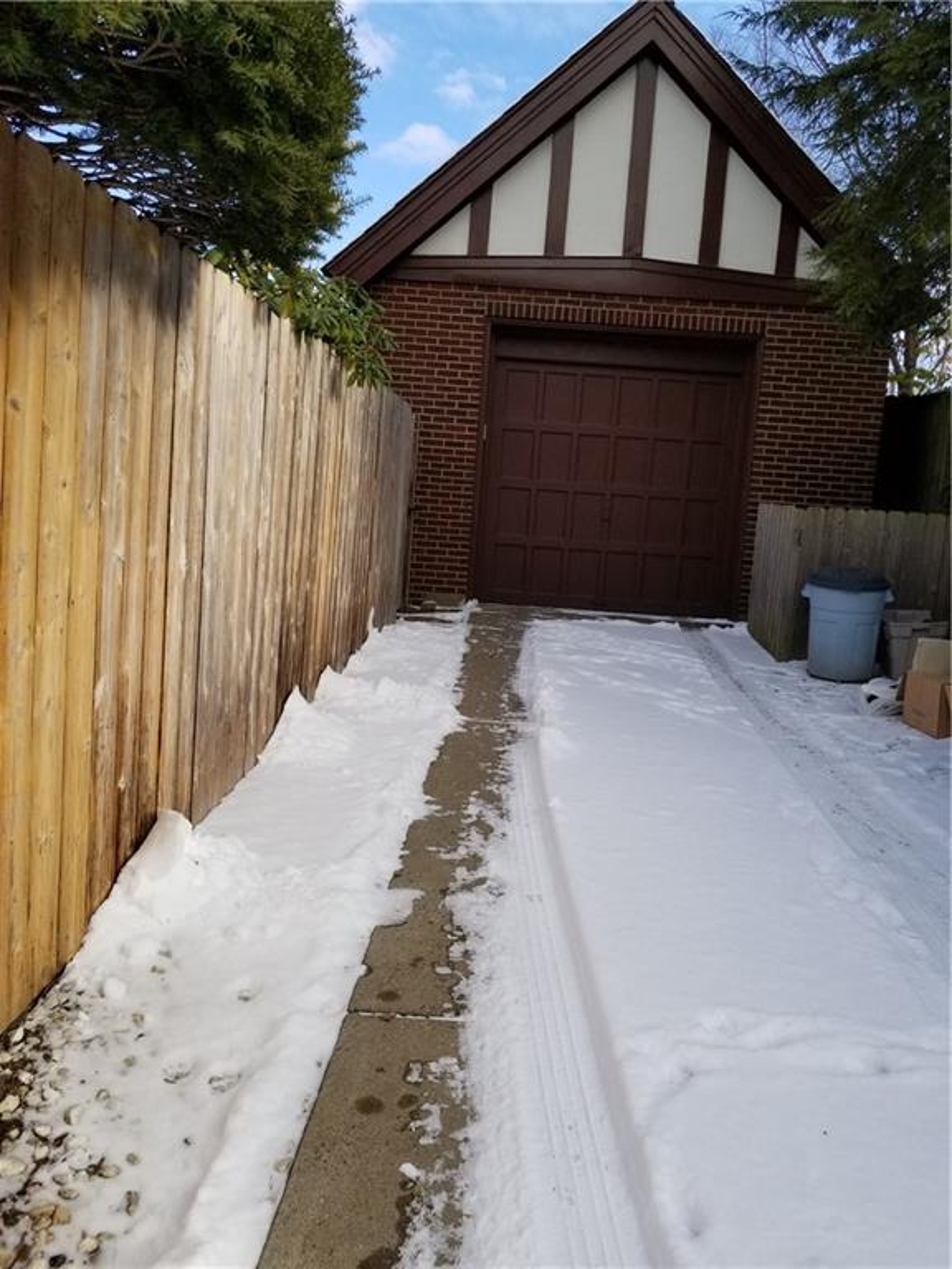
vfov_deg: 67.3
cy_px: 634
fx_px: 953
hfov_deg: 53.1
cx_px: 476
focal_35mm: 26
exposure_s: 1/1300
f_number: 1.7
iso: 50
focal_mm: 4.25
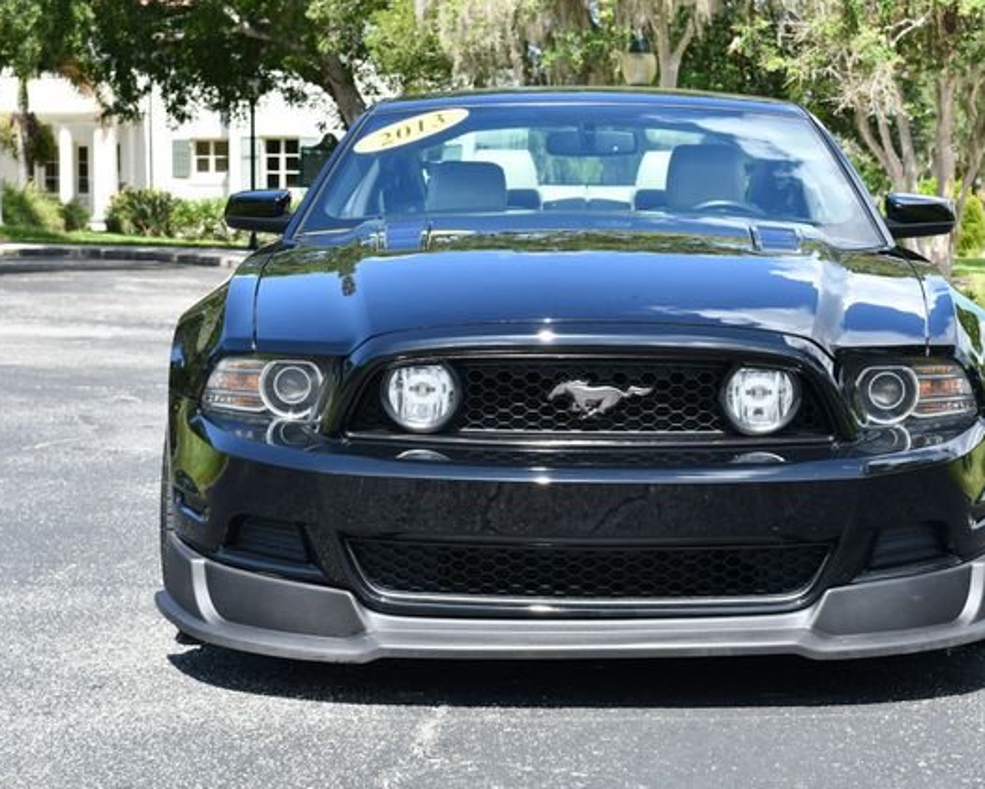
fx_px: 2333
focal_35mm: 80
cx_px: 558
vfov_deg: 19.2
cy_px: 397
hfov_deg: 23.8
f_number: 6.3
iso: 200
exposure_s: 1/250
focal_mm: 35
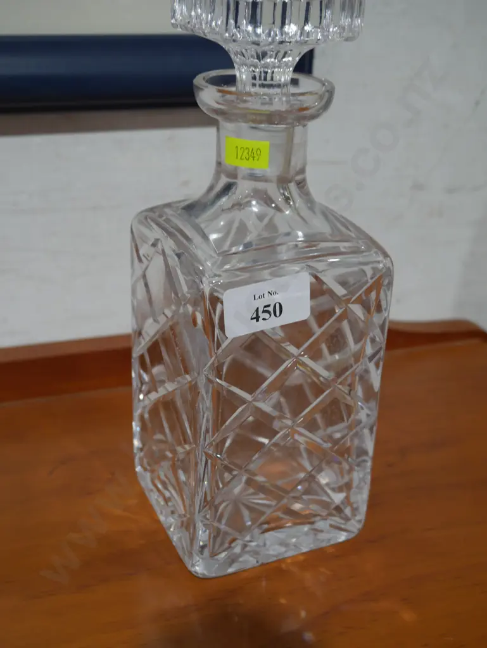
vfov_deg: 42.9
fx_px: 825
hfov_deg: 32.9
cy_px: 324
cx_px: 244
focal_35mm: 44
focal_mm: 22
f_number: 4.7
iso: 320
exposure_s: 1/60
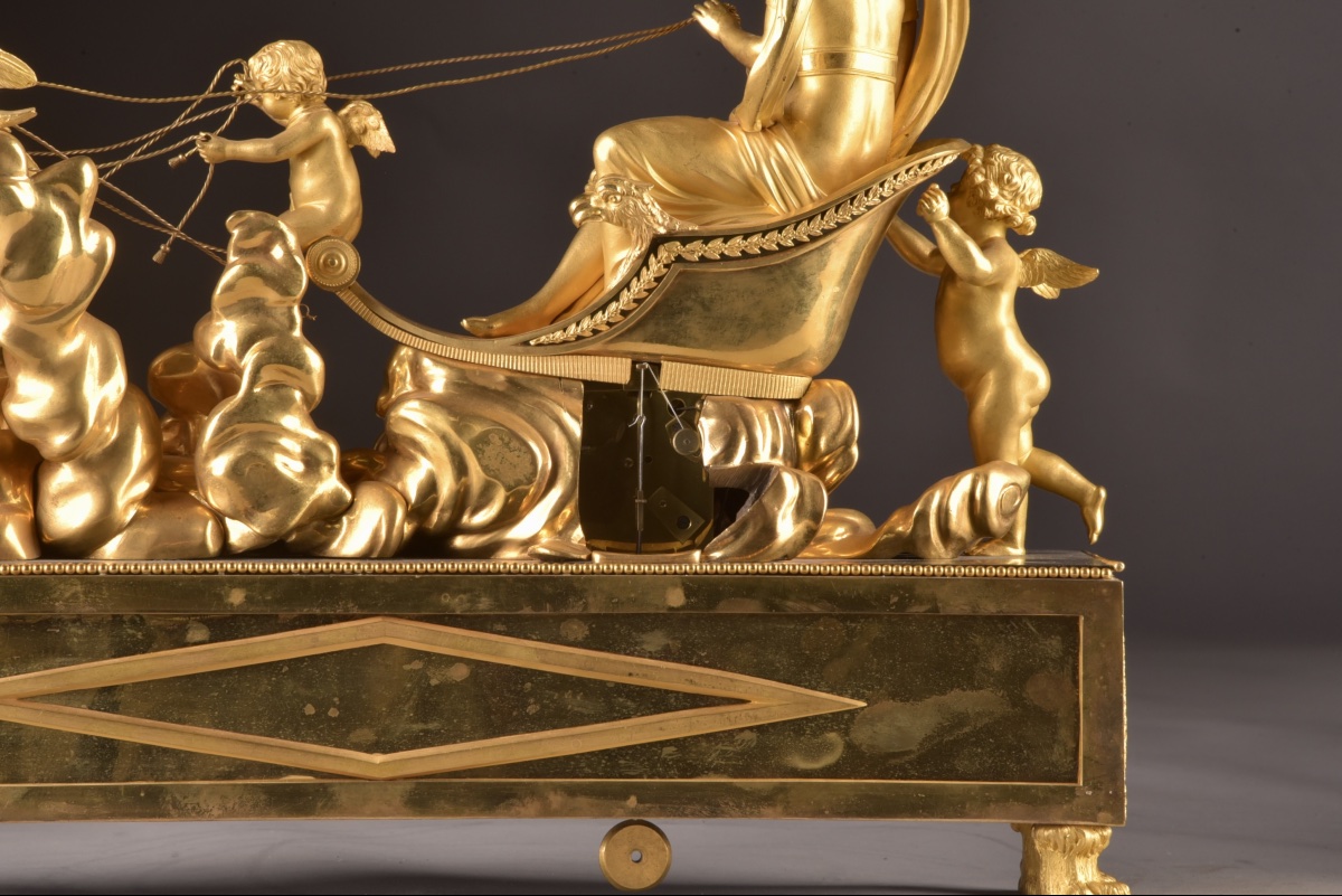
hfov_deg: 6.9
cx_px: 671
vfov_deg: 4.6
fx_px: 11187
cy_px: 448
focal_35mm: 300
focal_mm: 300
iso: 400
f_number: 22
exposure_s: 1/125
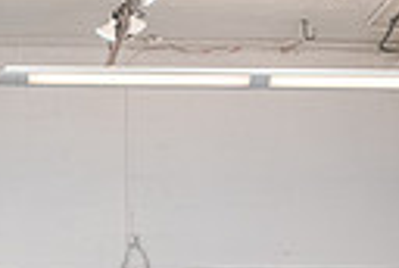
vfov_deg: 8.2
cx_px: 131
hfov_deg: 12.9
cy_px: 589
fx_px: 1755
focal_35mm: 158
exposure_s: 1/400
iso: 5000
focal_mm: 35
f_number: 4
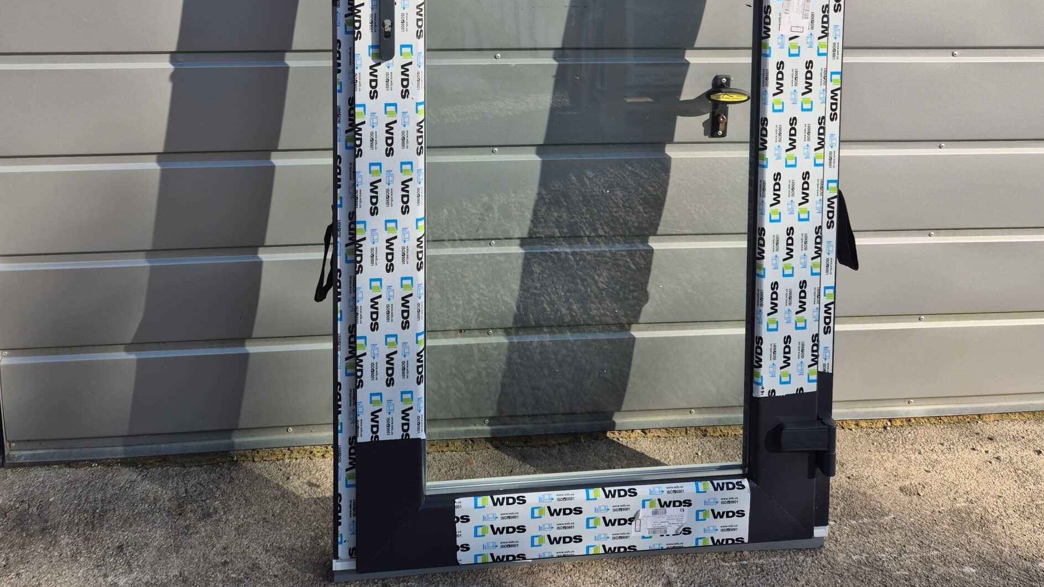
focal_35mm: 34
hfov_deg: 58.0
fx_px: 941
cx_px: 527
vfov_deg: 31.1
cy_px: -46
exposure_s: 1/1752
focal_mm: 5.4
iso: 25
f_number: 1.8
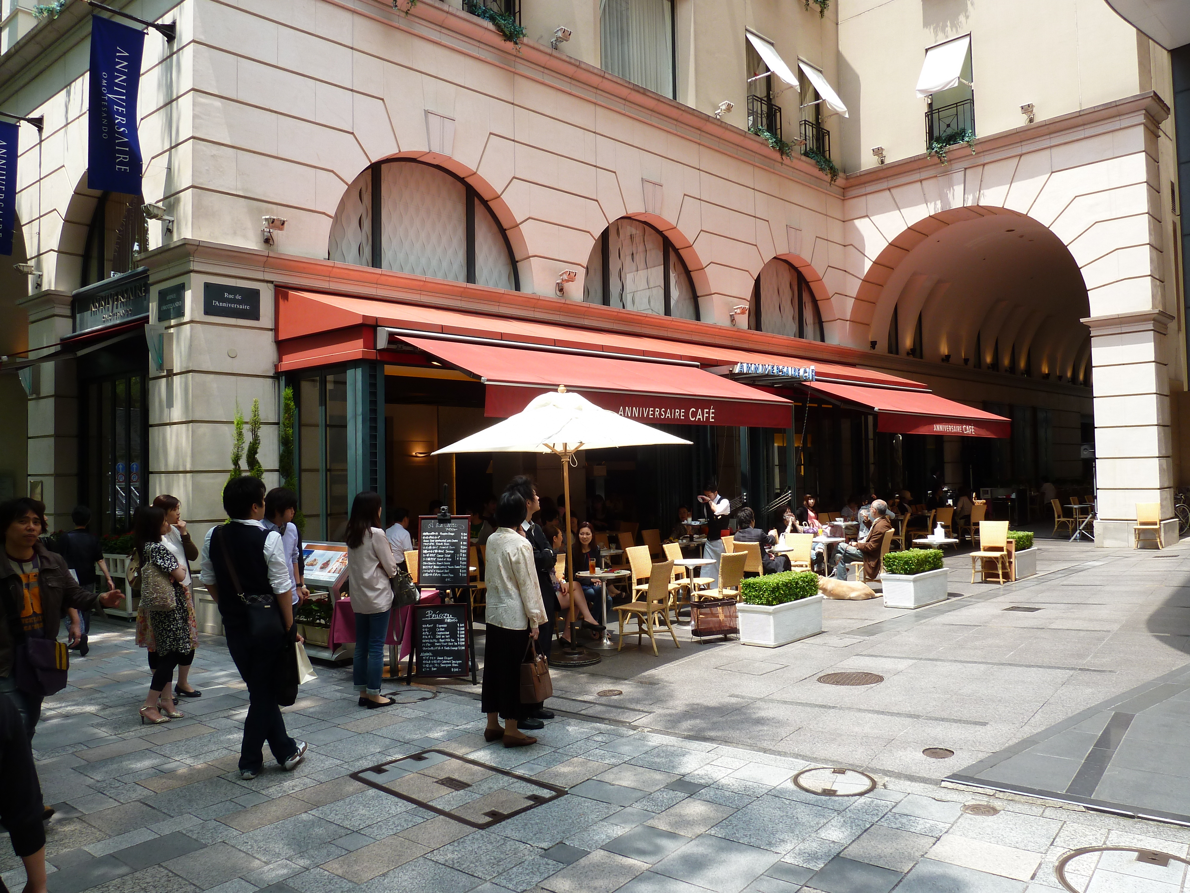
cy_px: 446
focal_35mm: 25
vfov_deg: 54.9
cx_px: 595
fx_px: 859
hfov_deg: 69.4
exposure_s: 1/200
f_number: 4
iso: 80
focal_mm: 4.1
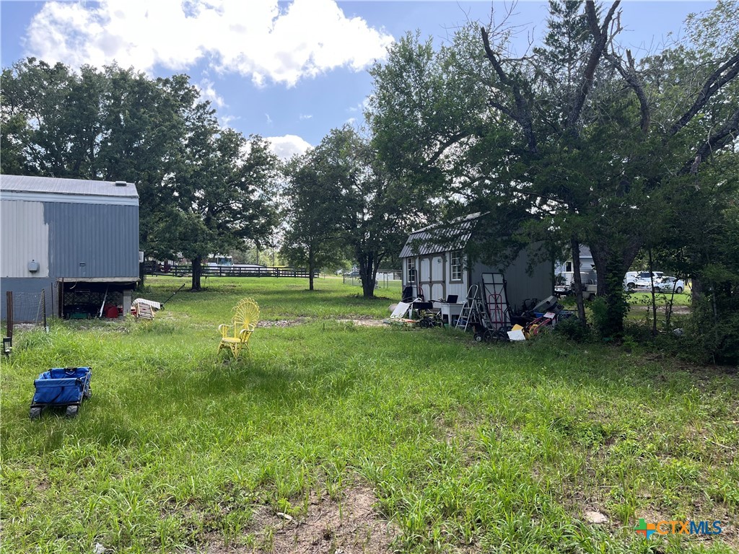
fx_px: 555
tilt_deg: +0.7
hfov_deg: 67.3
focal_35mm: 26
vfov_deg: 53.1
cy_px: 277
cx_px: 370
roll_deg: +0.8
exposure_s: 1/804
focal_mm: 5.1
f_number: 1.6
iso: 50
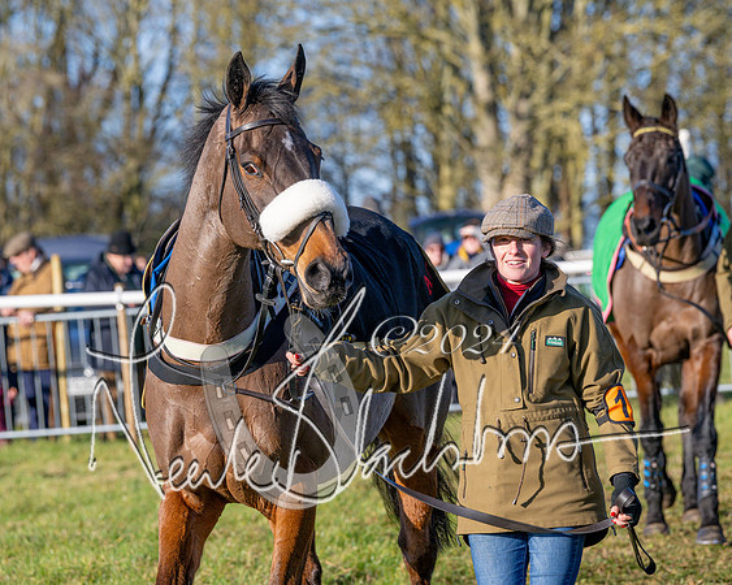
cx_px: 399
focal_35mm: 196
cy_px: 248
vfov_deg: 7.9
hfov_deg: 9.9
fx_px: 4236
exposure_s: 1/1250
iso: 400
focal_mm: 150
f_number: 5
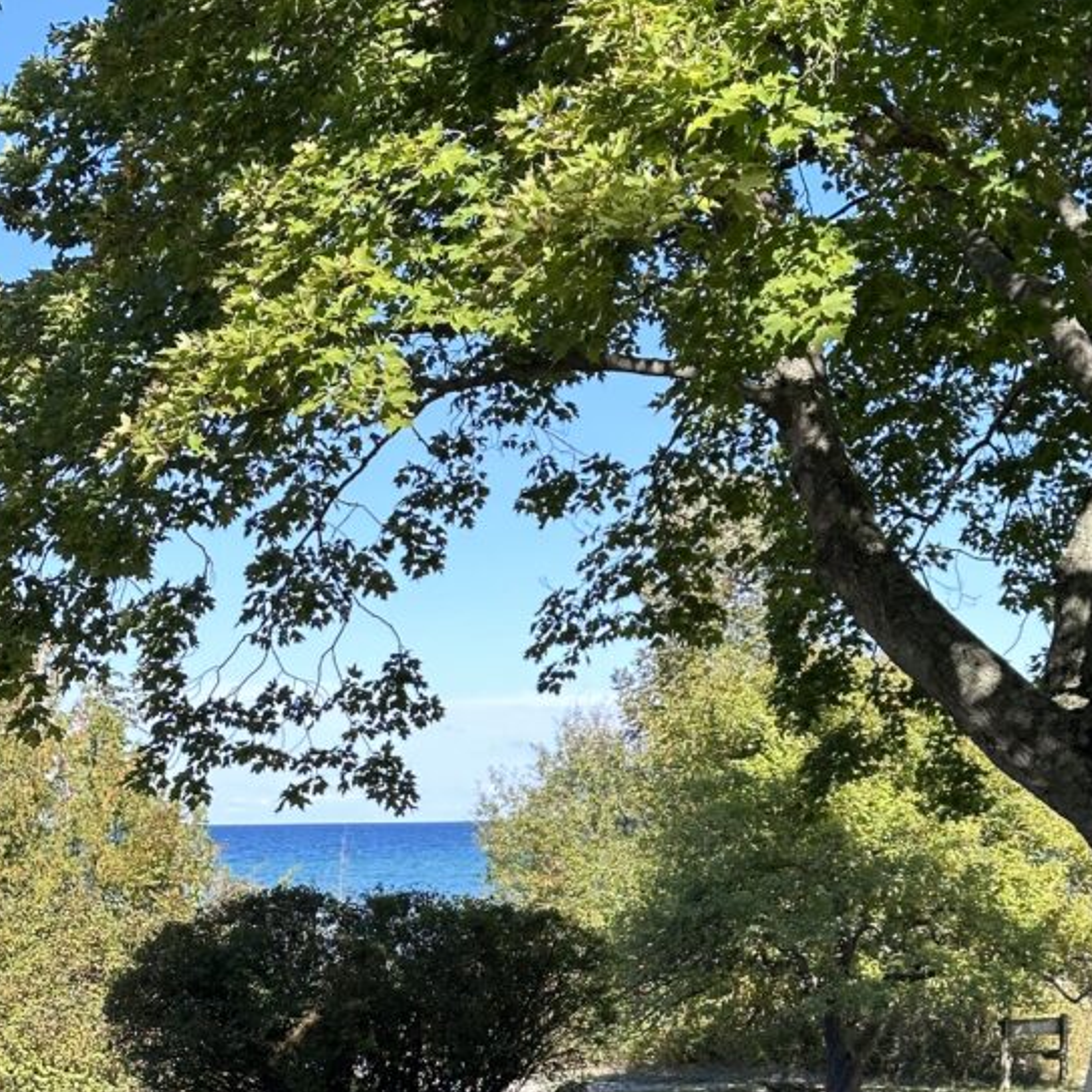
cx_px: 744
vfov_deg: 21.4
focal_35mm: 80
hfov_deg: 21.6
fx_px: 2855
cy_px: 835
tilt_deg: -1.6
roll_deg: +0.2
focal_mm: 6.86
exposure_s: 1/1019
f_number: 1.78
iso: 64
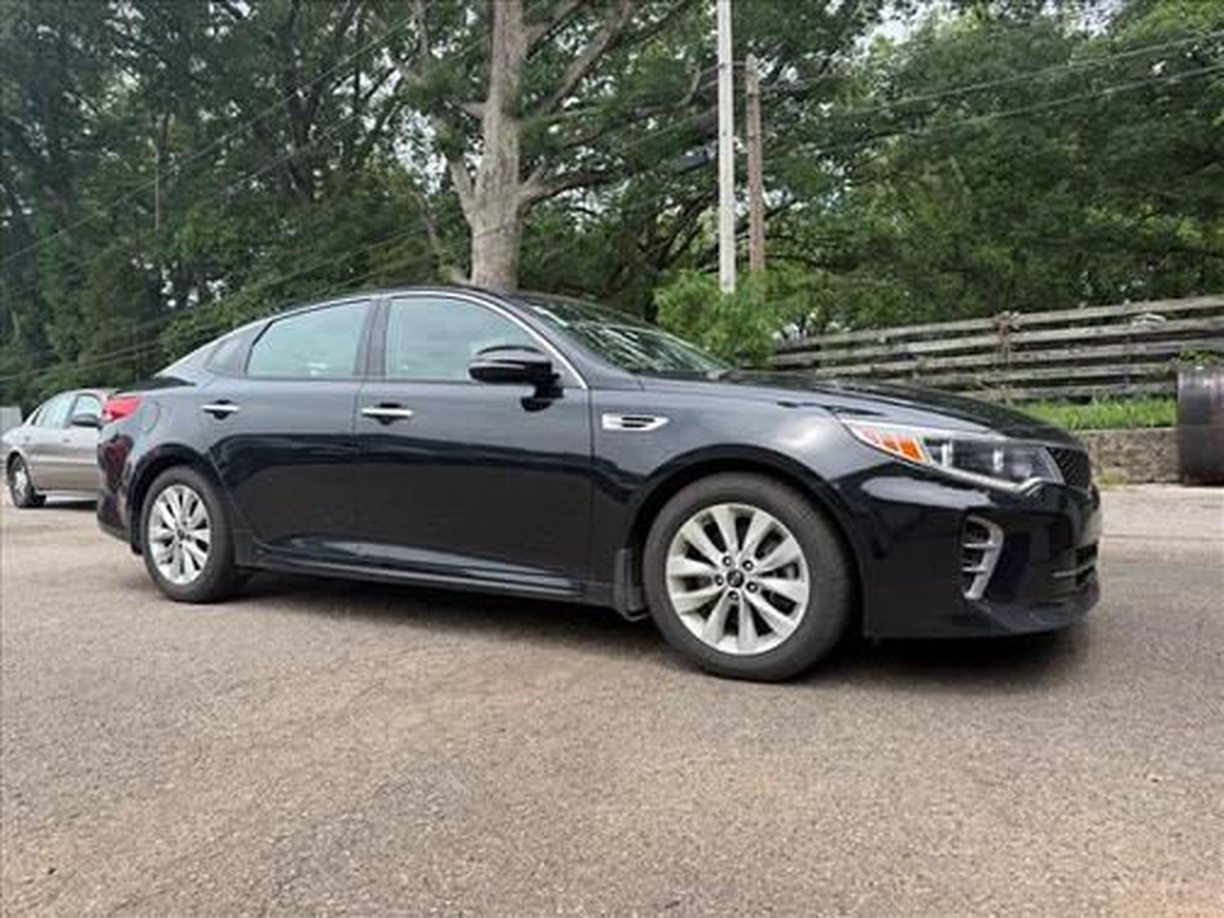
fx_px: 849
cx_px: 612
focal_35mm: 24
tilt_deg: -2.2
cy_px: 459
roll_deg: -0.4
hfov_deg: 71.6
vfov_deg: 56.8
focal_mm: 6.76
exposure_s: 1/1361
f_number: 1.78
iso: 80
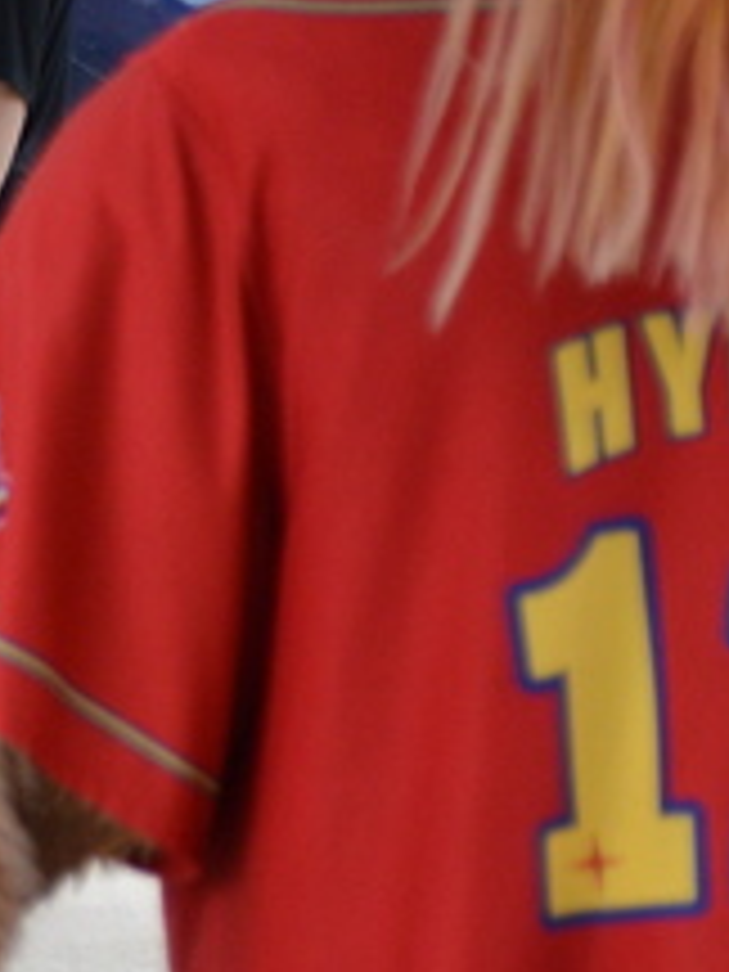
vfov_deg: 8.0
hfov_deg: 6.0
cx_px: -106
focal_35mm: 246
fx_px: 6908
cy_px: 441
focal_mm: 36
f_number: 2.8
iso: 640
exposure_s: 1/500
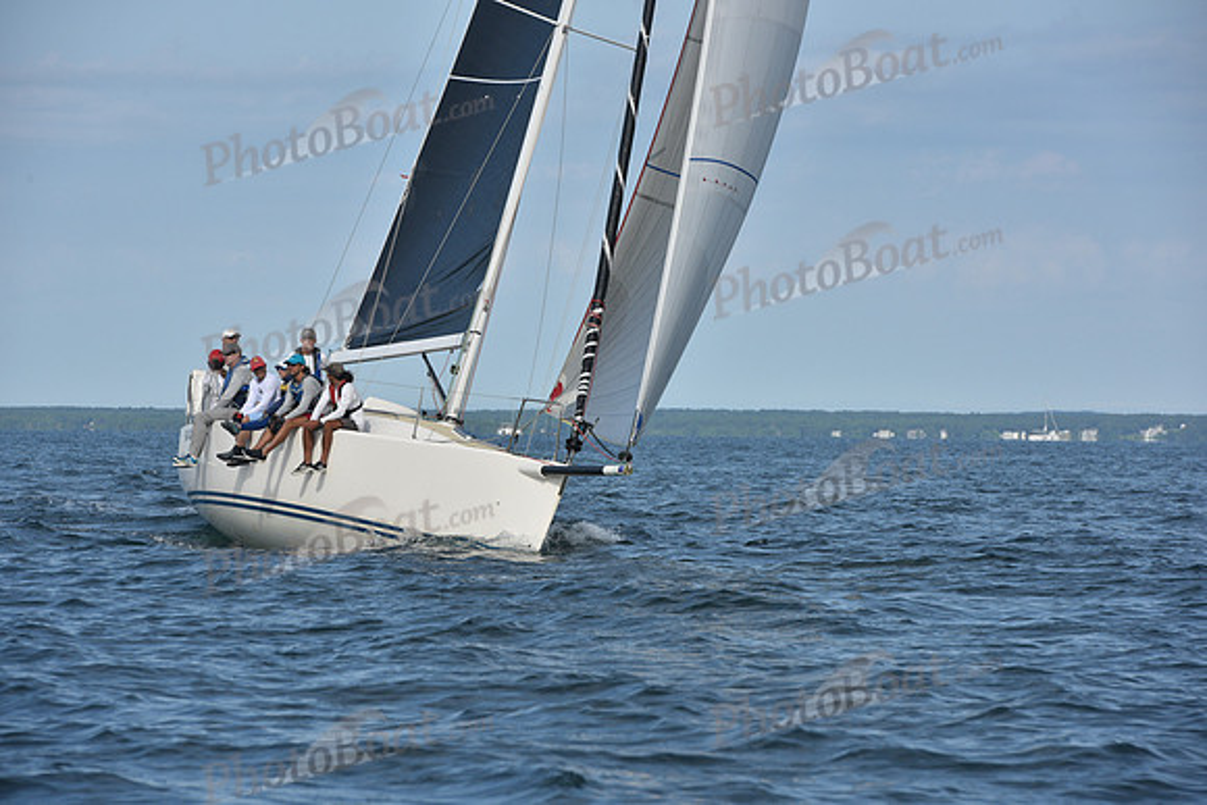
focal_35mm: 200
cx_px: 604
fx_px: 6707
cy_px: 402
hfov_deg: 10.3
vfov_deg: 6.9
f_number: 10
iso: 320
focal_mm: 200
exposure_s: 1/1000
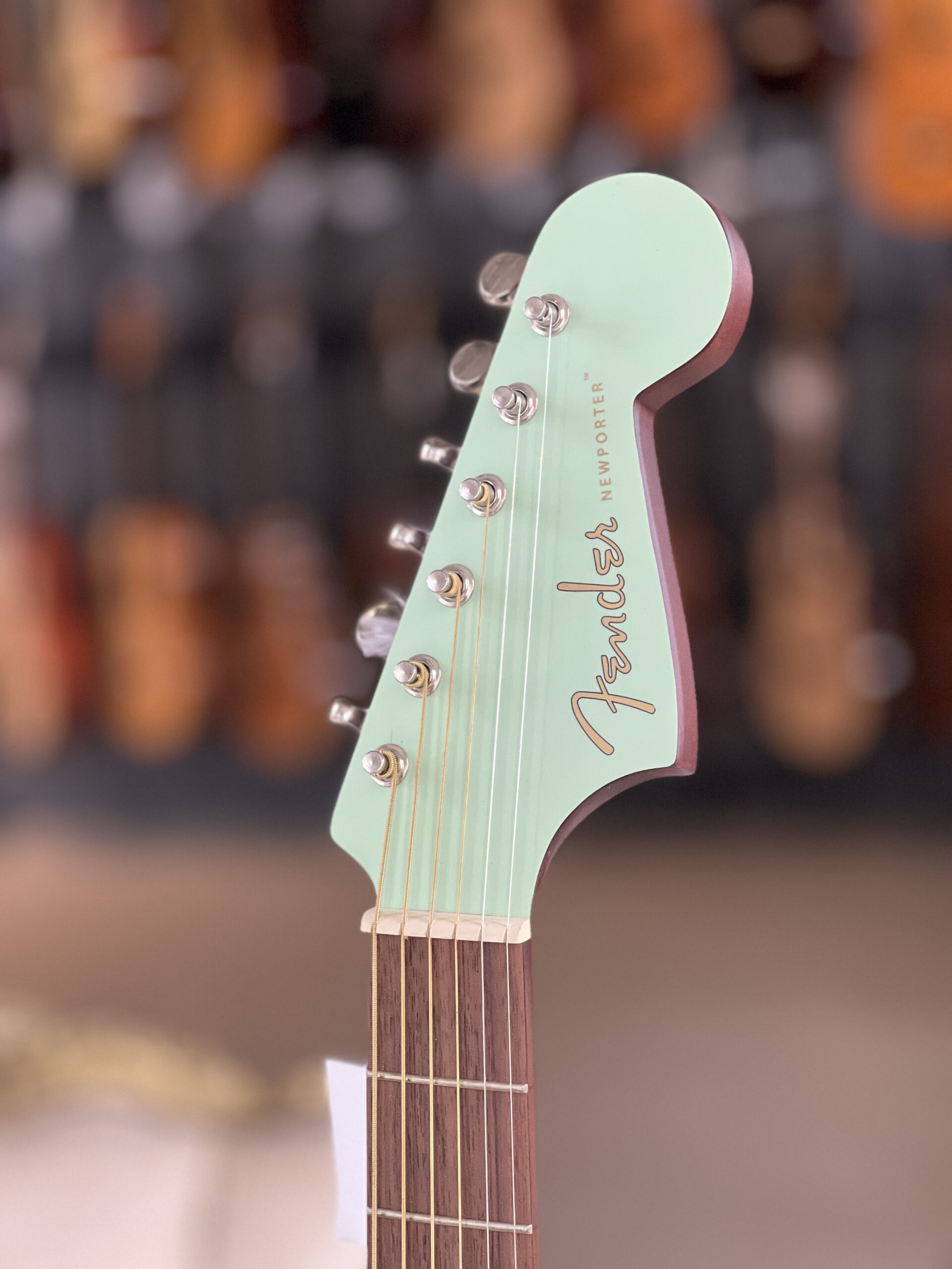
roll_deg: +4.5
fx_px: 2824
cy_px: 634
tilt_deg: -9.7
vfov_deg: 25.3
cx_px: 476
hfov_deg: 19.1
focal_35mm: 77
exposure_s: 1/83
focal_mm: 9
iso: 250
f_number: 2.8
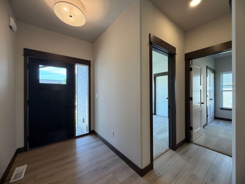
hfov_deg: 102.1
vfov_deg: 85.7
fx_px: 99
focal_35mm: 14
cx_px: 122
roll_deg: +0.9
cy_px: 92
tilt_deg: -0.1
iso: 160
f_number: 2.2
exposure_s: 1/120
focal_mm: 2.22
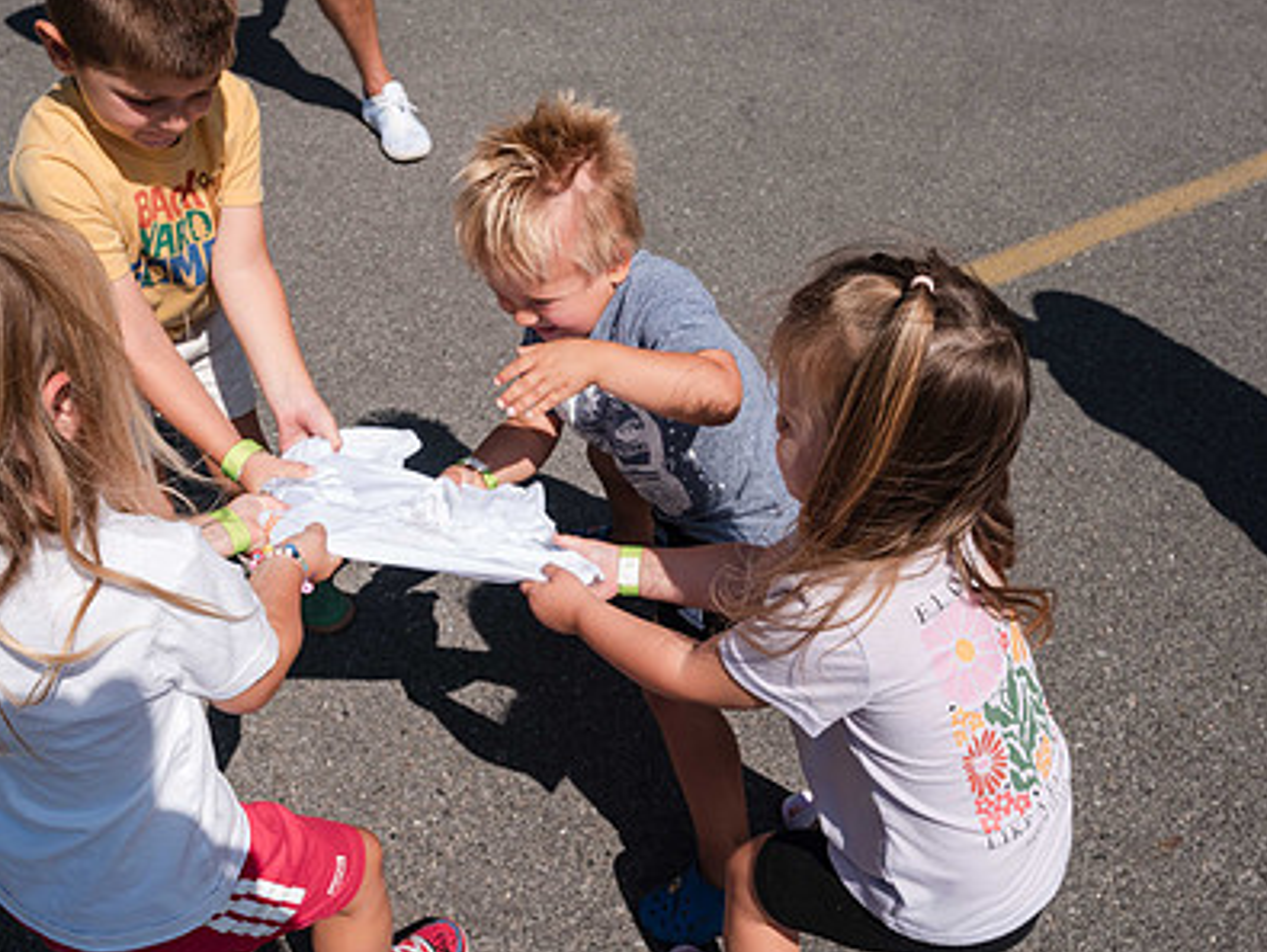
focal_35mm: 33
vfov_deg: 43.0
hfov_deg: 55.3
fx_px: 1209
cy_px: 429
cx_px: 593
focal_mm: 22
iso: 100
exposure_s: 1/500
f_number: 8
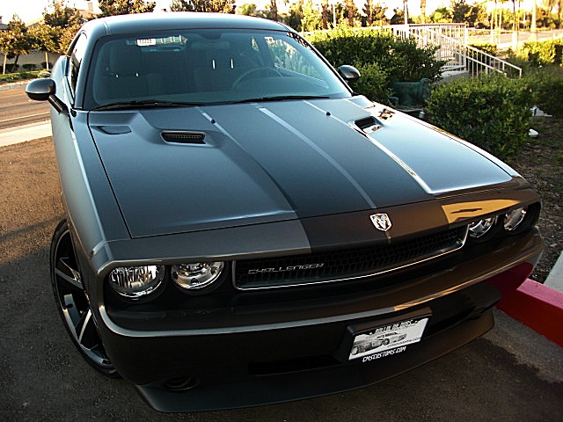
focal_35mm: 36
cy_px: 211
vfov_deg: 39.7
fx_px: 586
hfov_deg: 51.4
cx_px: 282
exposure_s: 1/100
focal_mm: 6.3
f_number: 2.8
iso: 100
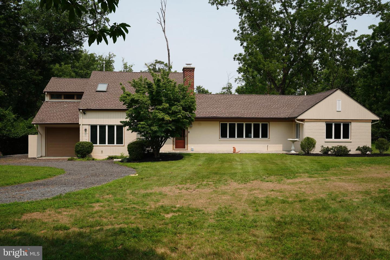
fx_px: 352
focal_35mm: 32
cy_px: 130
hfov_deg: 58.0
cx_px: 195
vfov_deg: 40.5
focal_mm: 32.5
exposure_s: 1/250
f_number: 9
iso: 125
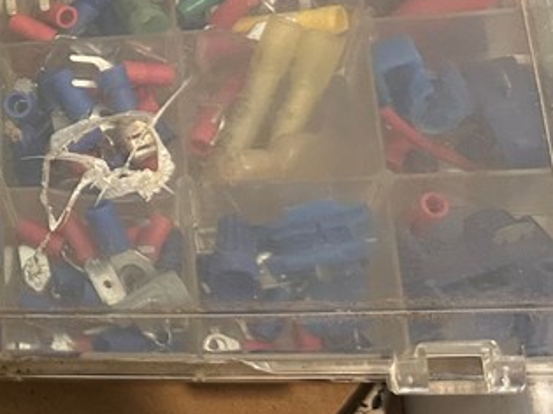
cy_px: 88
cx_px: -232
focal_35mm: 78
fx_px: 1246
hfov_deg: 21.7
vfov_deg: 18.7
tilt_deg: -66.2
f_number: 1.78
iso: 500
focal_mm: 6.86
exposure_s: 1/55
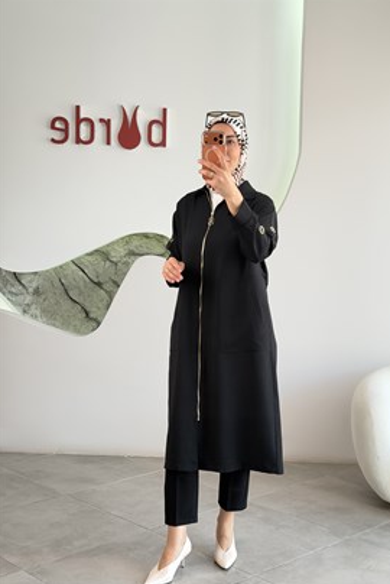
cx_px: 220
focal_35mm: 51
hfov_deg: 26.5
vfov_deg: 38.9
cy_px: 290
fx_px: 827
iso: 50
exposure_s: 1/126
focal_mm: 6.76
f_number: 1.78
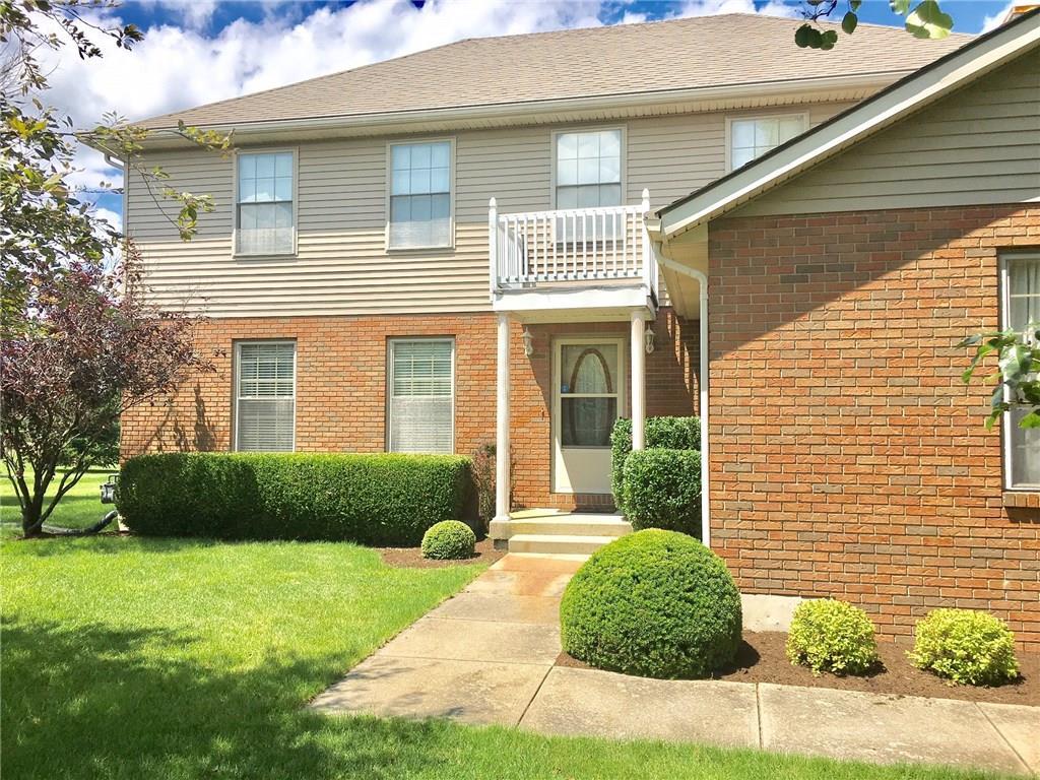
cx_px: 520
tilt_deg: +1.3
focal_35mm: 29
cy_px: 390
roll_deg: -0.7
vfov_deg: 48.2
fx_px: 871
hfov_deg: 61.7
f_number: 2.2
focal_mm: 4.15
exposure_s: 1/1479
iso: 25
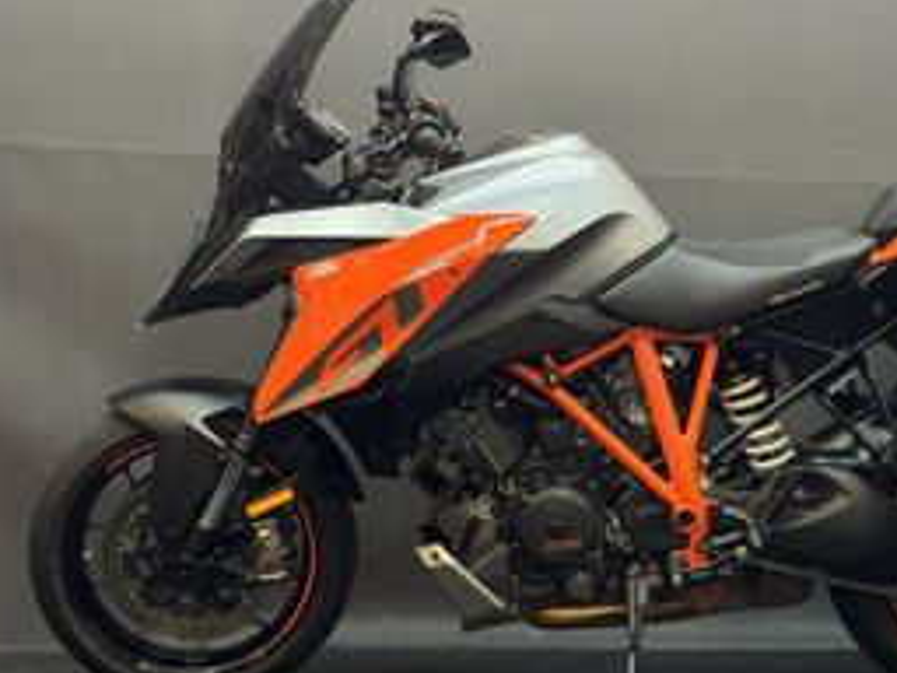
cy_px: 344
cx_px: 606
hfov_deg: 25.8
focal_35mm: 75
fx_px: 1943
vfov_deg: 19.6
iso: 125
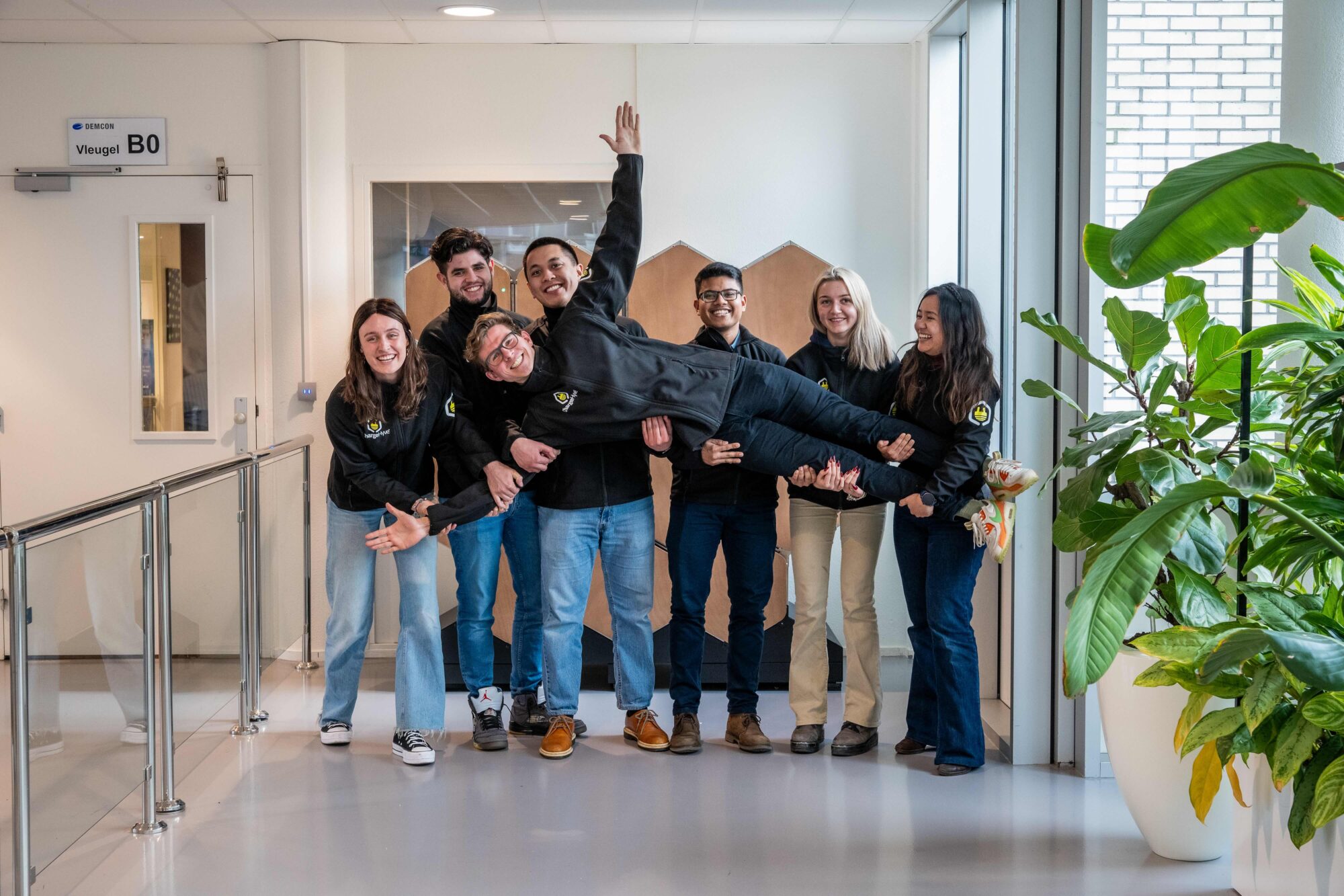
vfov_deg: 27.0
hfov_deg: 39.6
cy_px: 448
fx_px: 1866
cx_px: 672
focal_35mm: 50
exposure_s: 1/50
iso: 2500
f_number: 8
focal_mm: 48
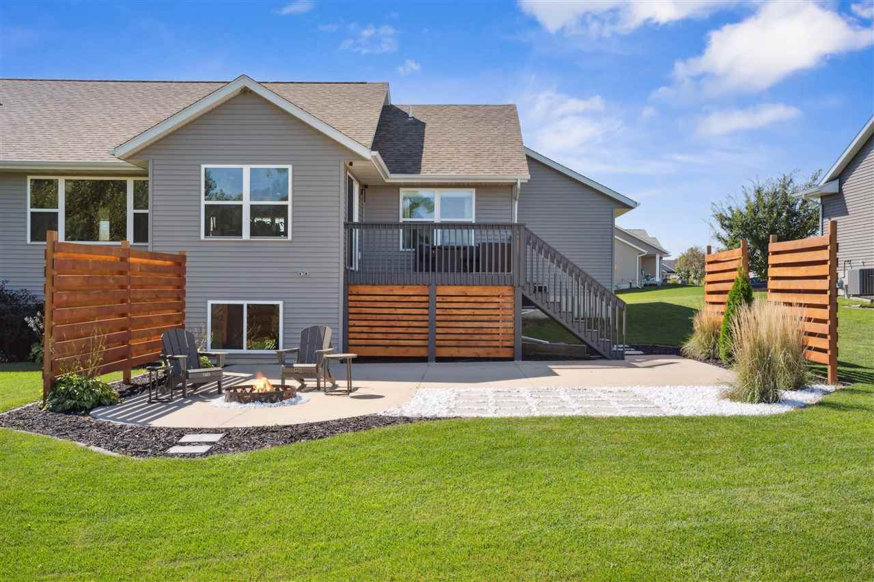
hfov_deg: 57.2
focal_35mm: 33
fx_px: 801
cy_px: 291
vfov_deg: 40.0
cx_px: 437
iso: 400
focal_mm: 33
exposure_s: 1/500
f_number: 9
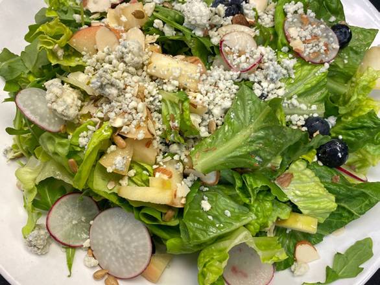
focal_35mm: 26
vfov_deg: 53.1
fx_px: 286
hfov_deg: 67.3
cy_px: 142
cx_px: 190
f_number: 1.8
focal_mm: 4.25
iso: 100
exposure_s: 1/120
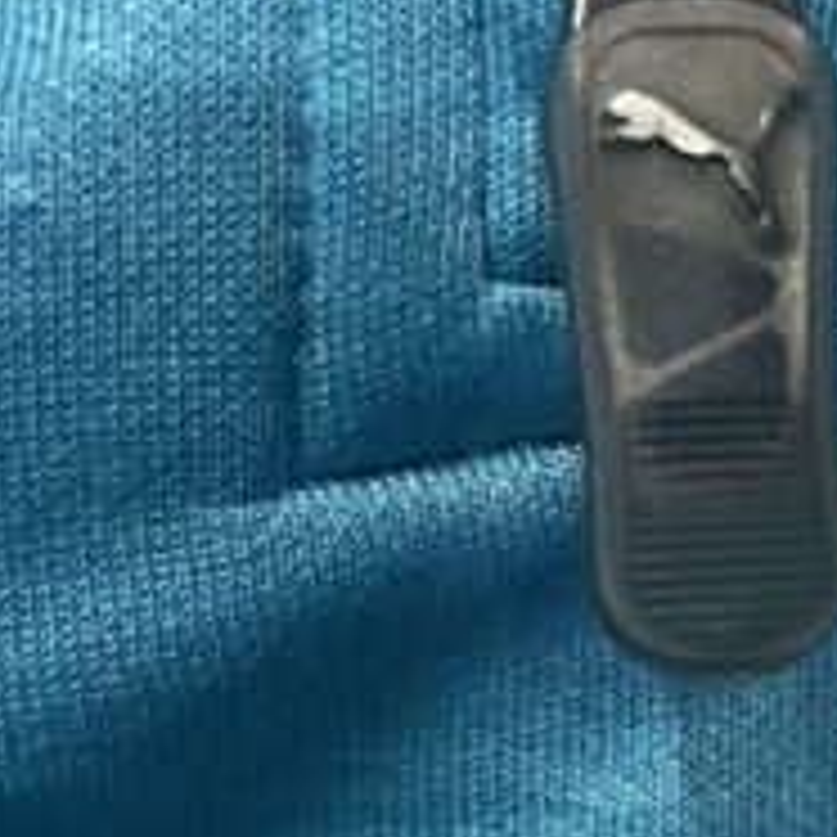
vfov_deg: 26.0
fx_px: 1806
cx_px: 724
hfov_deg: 25.4
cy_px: 560
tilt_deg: -54.1
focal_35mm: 66
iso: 320
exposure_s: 1/50
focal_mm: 4.2
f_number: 1.6
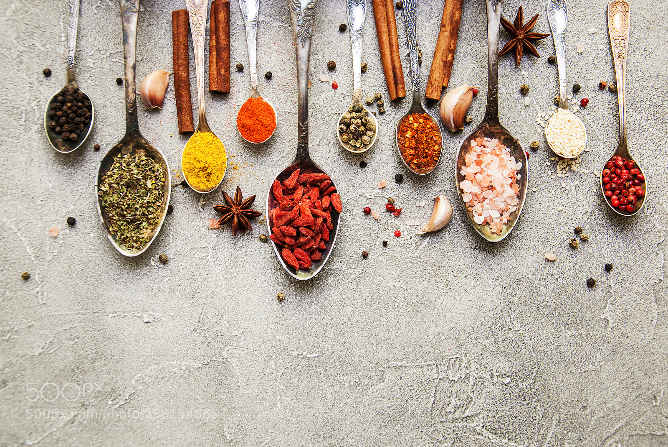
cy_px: 224
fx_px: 947
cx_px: 334
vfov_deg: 26.5
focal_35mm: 51
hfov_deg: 38.9
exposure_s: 1/160
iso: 100
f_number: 4.5
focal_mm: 34
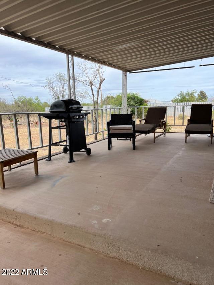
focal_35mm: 26
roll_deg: +2.2
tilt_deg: -8.7
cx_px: 107
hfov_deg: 53.1
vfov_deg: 67.3
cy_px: 142
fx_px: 214
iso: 50
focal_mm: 5.7
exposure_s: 1/2252
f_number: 1.5
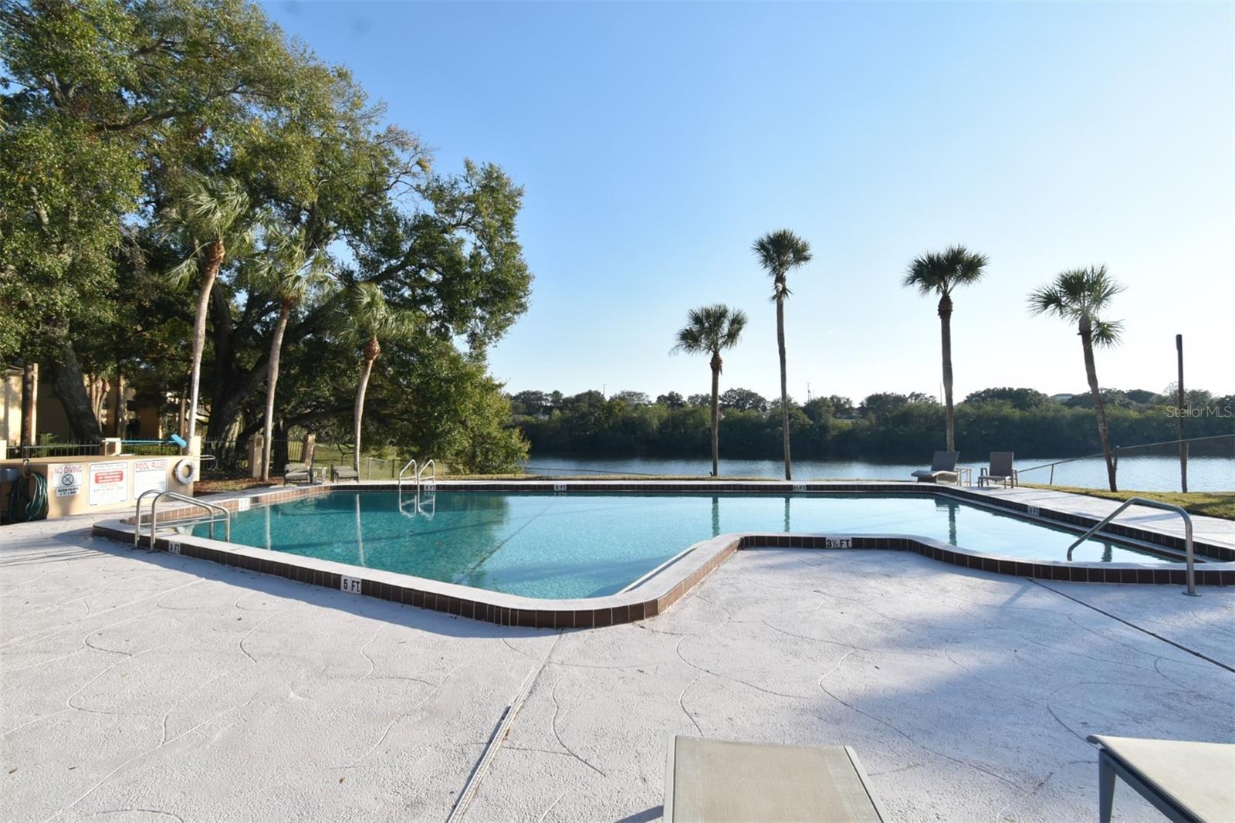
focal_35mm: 16
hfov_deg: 95.0
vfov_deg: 72.0
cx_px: 618
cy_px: 412
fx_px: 566
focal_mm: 11
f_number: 10
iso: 320
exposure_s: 1/400
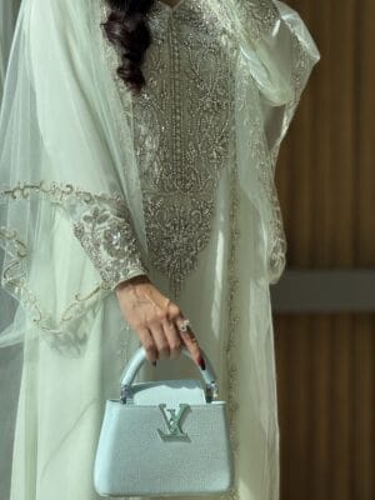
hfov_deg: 12.3
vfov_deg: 16.4
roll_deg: -0.8
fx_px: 1733
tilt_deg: -24.5
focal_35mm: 120
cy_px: 250
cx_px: 188
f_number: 2.8
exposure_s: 1/283
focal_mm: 15.66
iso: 50
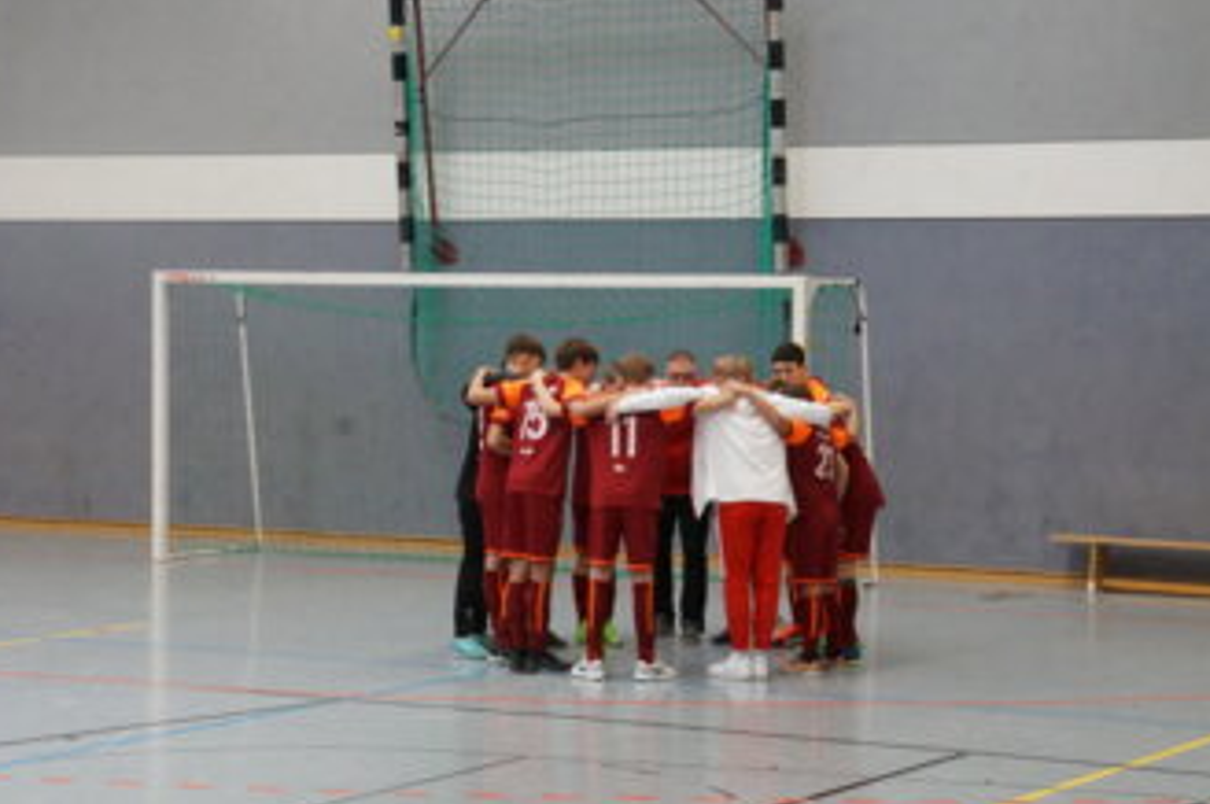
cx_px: 513
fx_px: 3378
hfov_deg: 20.3
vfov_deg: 13.6
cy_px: 395
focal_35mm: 101
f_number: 13
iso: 3200
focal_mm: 55
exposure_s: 1/50
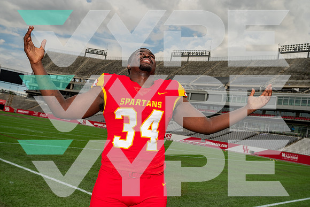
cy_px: 104
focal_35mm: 37
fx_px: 319
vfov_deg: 36.0
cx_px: 155
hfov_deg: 51.9
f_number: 9
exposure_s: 1/250
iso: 100
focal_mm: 37
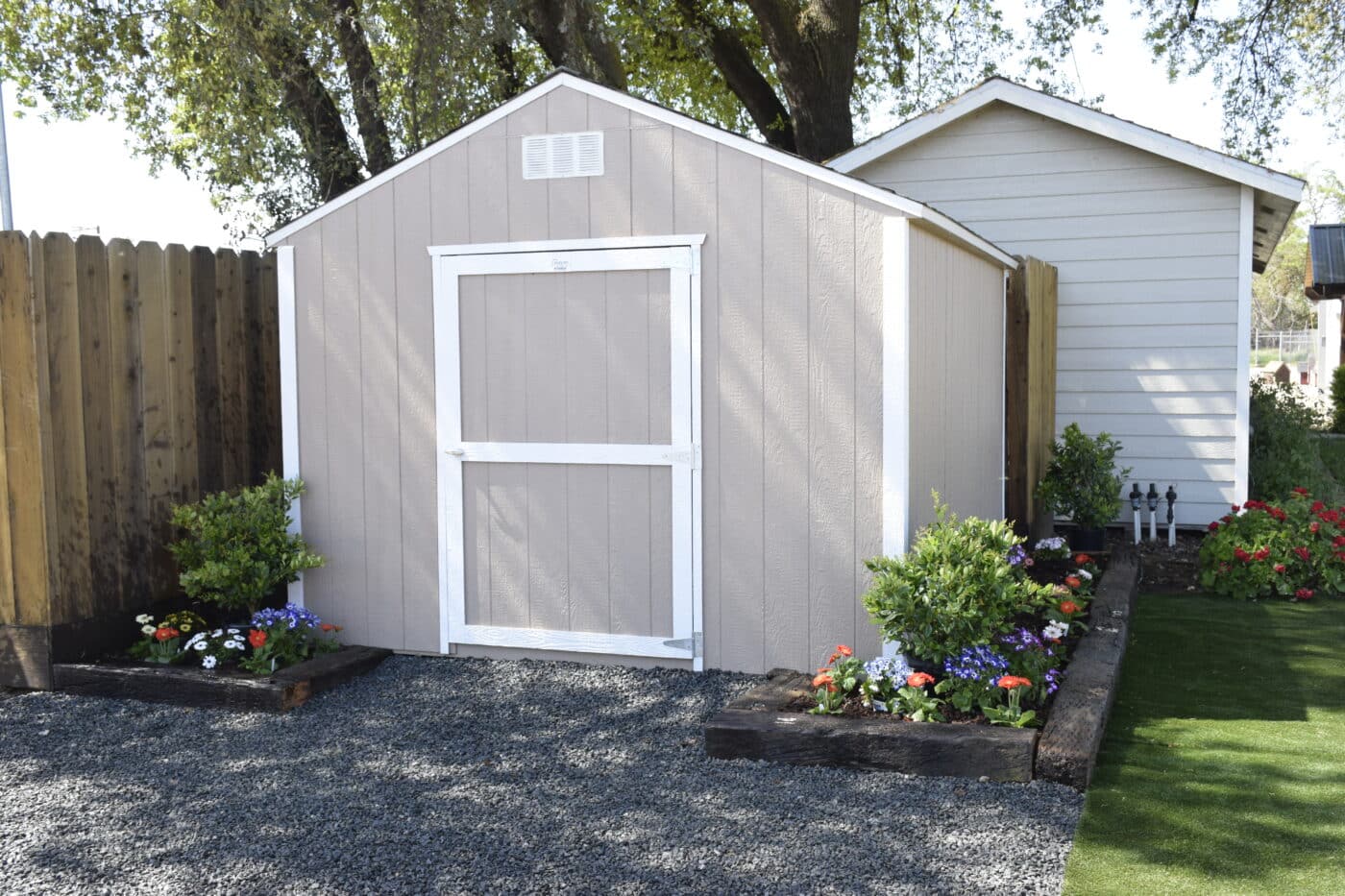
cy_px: 448
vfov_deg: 36.9
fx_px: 1345
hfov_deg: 53.1
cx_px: 672
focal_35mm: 36
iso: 360
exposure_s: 1/250
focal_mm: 24
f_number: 8
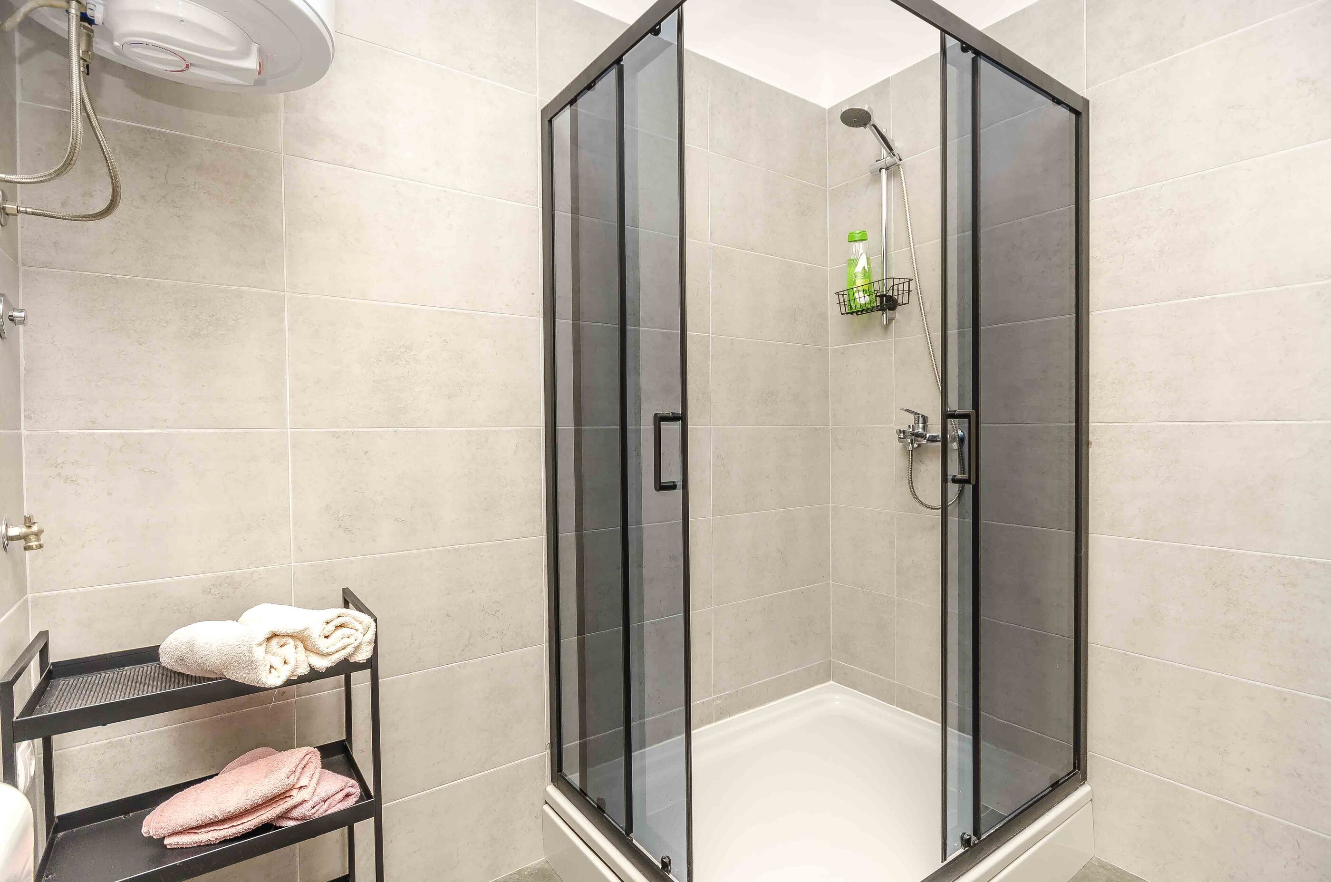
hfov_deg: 90.1
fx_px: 664
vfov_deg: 67.2
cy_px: 441
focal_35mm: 18
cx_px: 666
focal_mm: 12
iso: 100
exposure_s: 1/40
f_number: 7.1
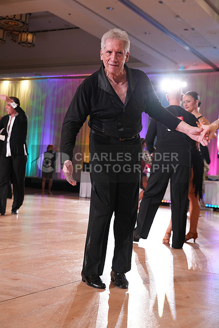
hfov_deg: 26.5
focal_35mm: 51
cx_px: 110
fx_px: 465
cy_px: 164
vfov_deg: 38.9
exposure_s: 1/400
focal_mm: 51
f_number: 4
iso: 2500
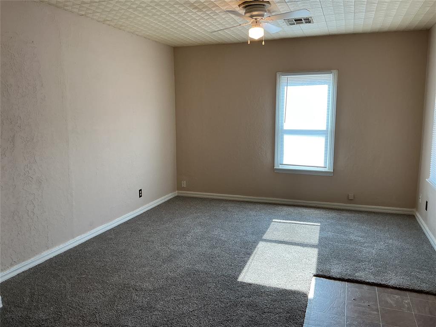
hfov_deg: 61.7
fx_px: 365
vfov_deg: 48.2
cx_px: 218
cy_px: 164
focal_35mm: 29
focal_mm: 3
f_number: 1.8
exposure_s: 1/120
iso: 50
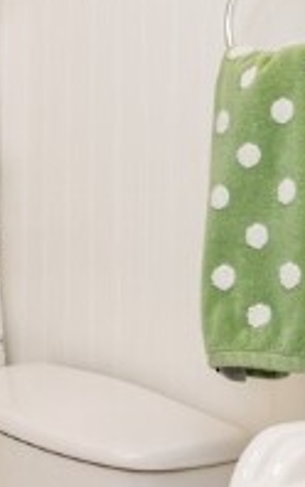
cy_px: 103
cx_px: -133
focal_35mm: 83
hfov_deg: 14.8
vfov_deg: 24.5
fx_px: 1102
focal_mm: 14
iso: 200
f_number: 8
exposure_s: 1/30
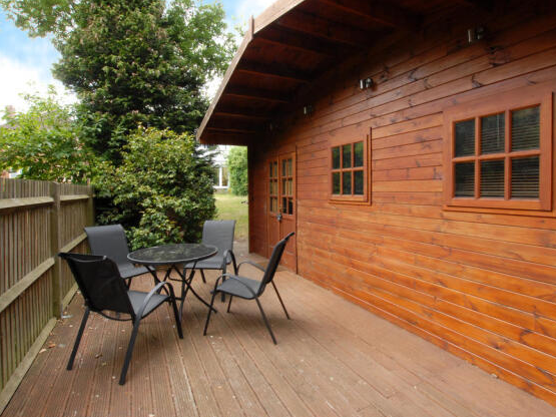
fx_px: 273
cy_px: 202
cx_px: 278
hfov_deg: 91.0
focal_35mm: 17
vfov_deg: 74.7
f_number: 16
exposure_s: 1/13
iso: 400
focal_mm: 10
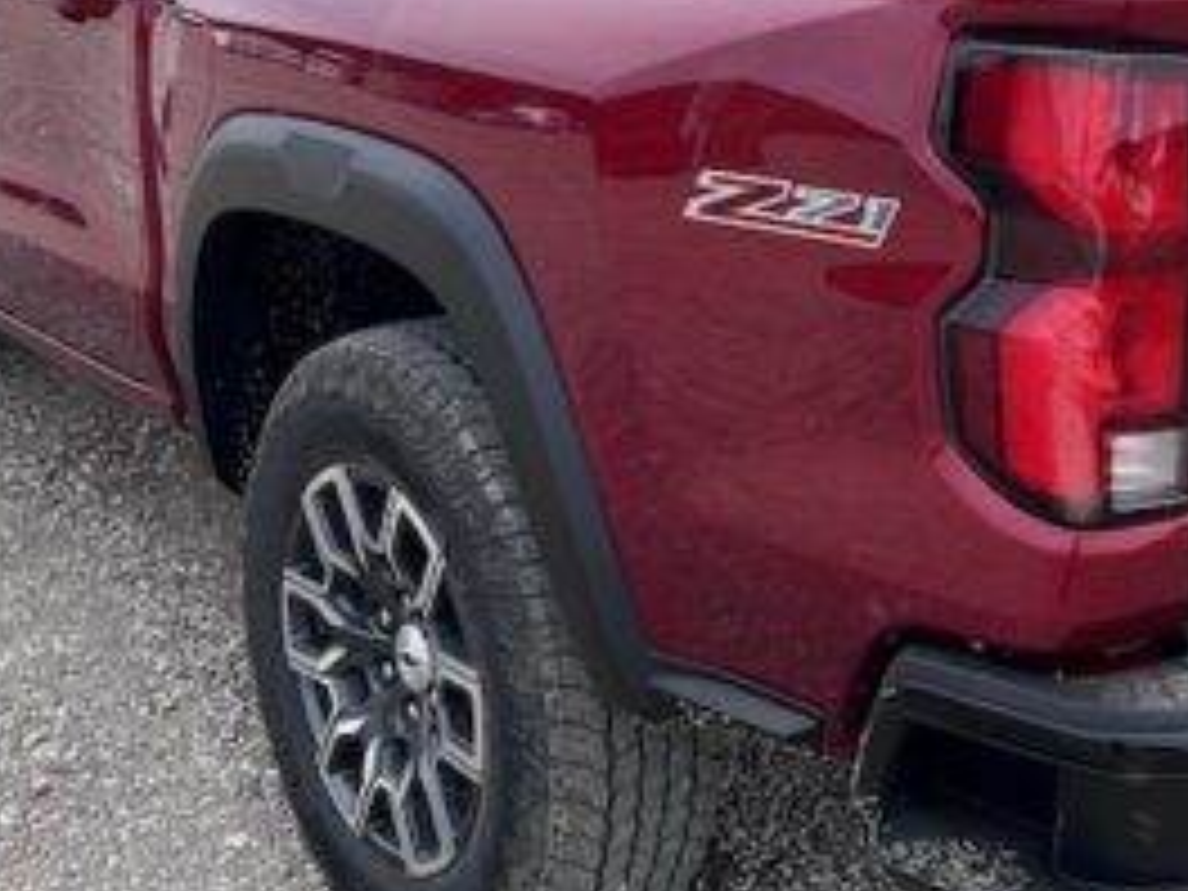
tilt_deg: -11.3
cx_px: 855
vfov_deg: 24.6
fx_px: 2025
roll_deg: +2.0
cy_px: 266
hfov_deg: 32.2
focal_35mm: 59
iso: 50
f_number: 1.5
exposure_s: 1/1266
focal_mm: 5.7
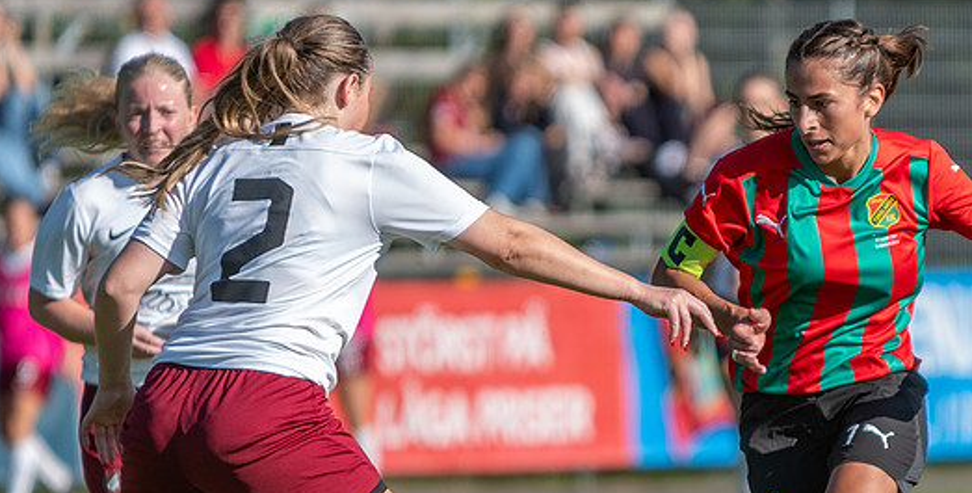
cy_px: 426
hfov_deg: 2.9
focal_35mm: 766
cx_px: 760
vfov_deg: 1.5
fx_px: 19290
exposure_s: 1/2000
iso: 200
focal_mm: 200
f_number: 3.2
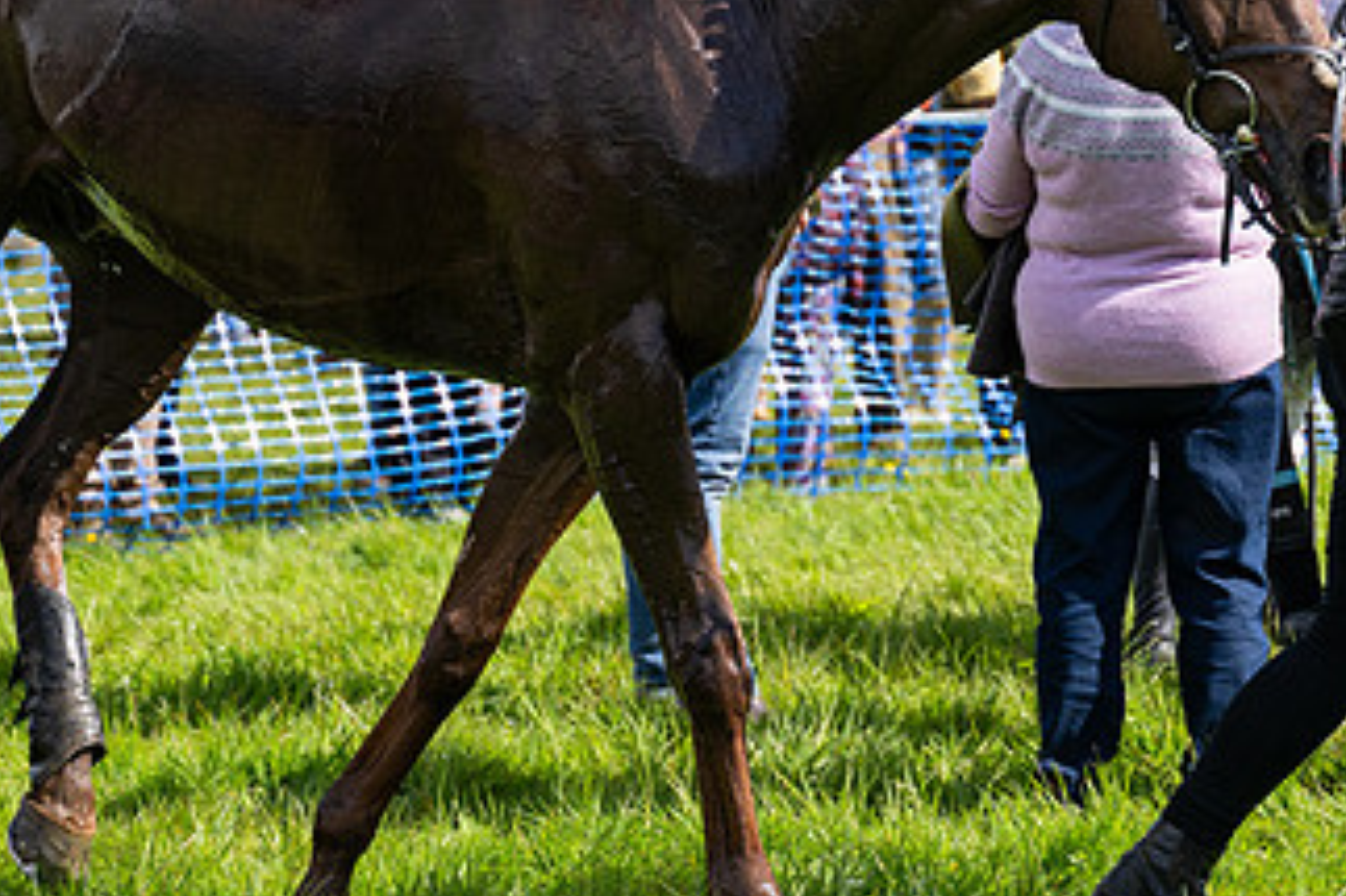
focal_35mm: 176
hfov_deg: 11.7
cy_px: 202
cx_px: 871
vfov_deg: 7.8
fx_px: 6577
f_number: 4
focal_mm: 98
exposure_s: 1/1600
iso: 200
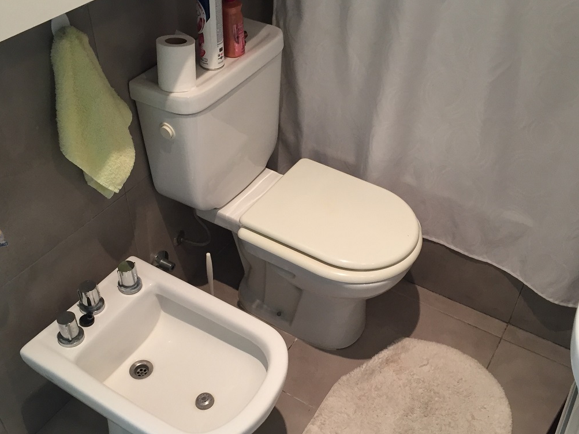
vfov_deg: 38.6
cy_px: 246
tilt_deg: -44.0
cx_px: 274
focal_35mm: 37
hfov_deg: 50.1
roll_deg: -0.1
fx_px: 619
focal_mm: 4.15
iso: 125
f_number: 2.2
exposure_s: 1/33
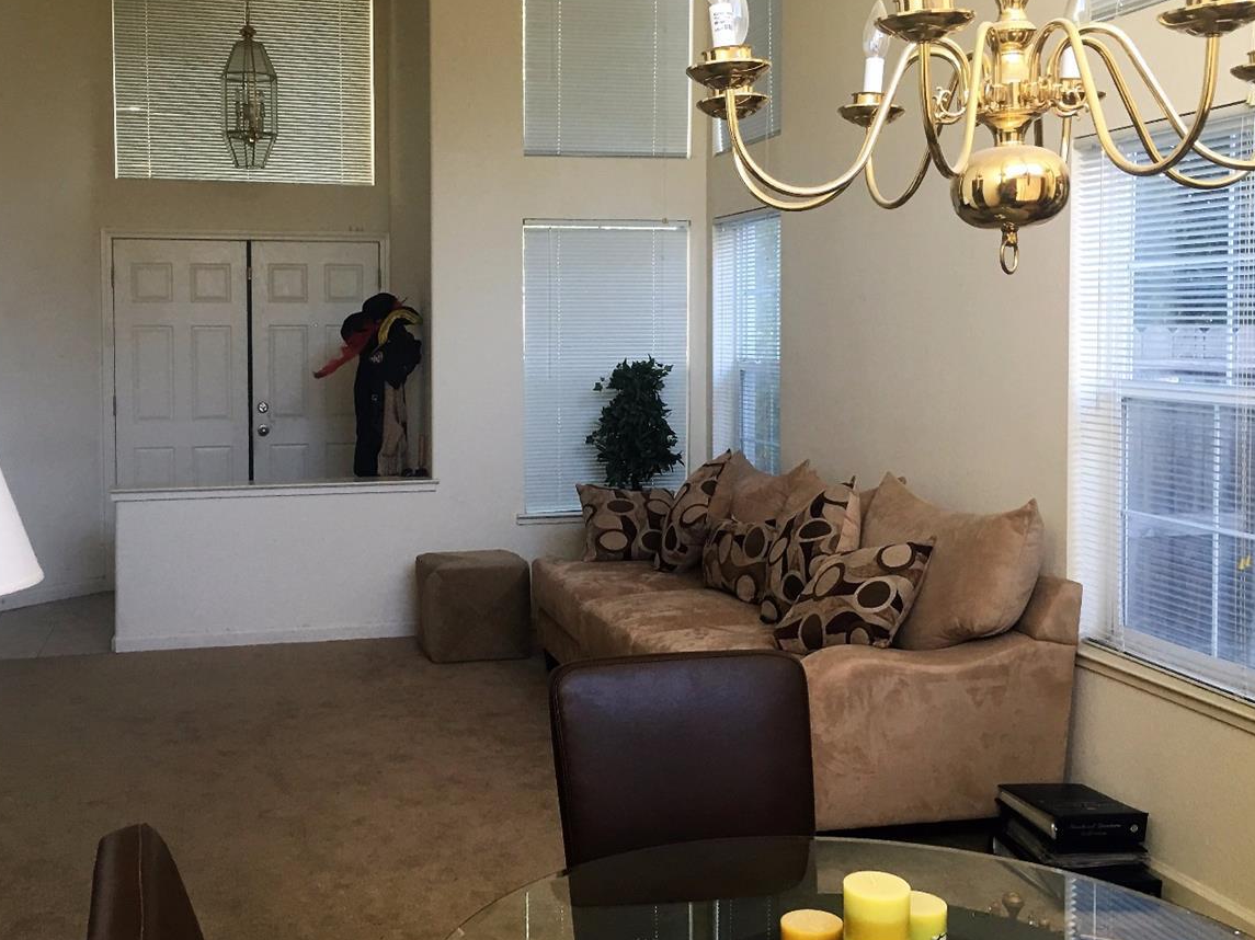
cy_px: 391
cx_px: 544
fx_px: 1377
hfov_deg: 48.9
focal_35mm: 38
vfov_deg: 37.6
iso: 32
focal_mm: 4.15
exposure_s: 1/30
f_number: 2.2
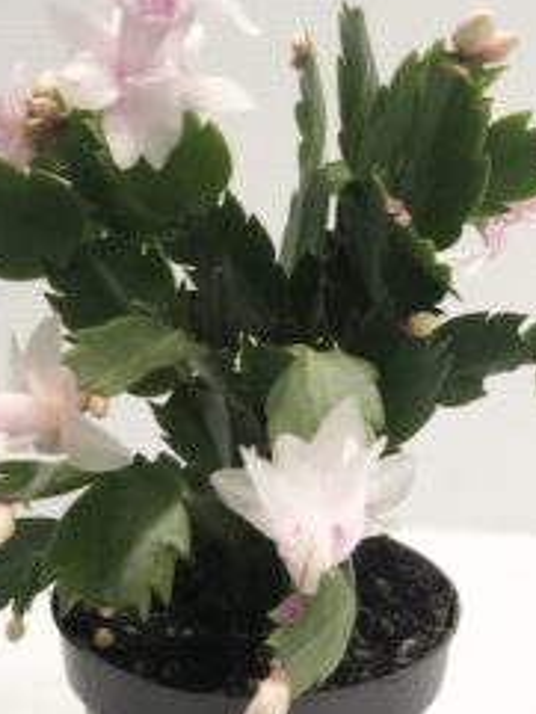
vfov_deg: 17.1
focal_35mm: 115
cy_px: 333
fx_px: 2372
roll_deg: -4.0
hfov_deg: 12.9
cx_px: 198
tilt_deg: -16.8
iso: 64
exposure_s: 1/50
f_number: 2.4
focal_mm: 6
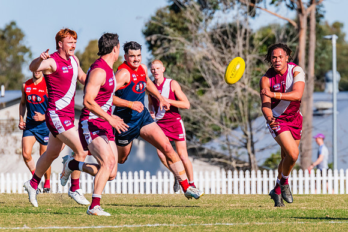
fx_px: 6680
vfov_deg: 2.0
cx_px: 274
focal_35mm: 691
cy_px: 117
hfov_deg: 3.0
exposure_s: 1/1600
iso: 800
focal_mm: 420
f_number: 10
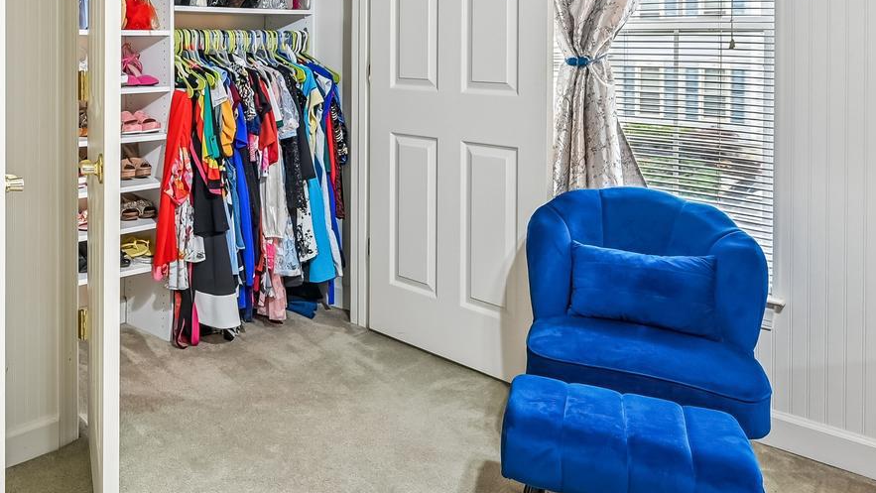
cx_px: 103
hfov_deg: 51.8
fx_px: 790
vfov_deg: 32.8
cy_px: 43
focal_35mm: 34
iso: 400
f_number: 8
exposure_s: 1/4
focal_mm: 14
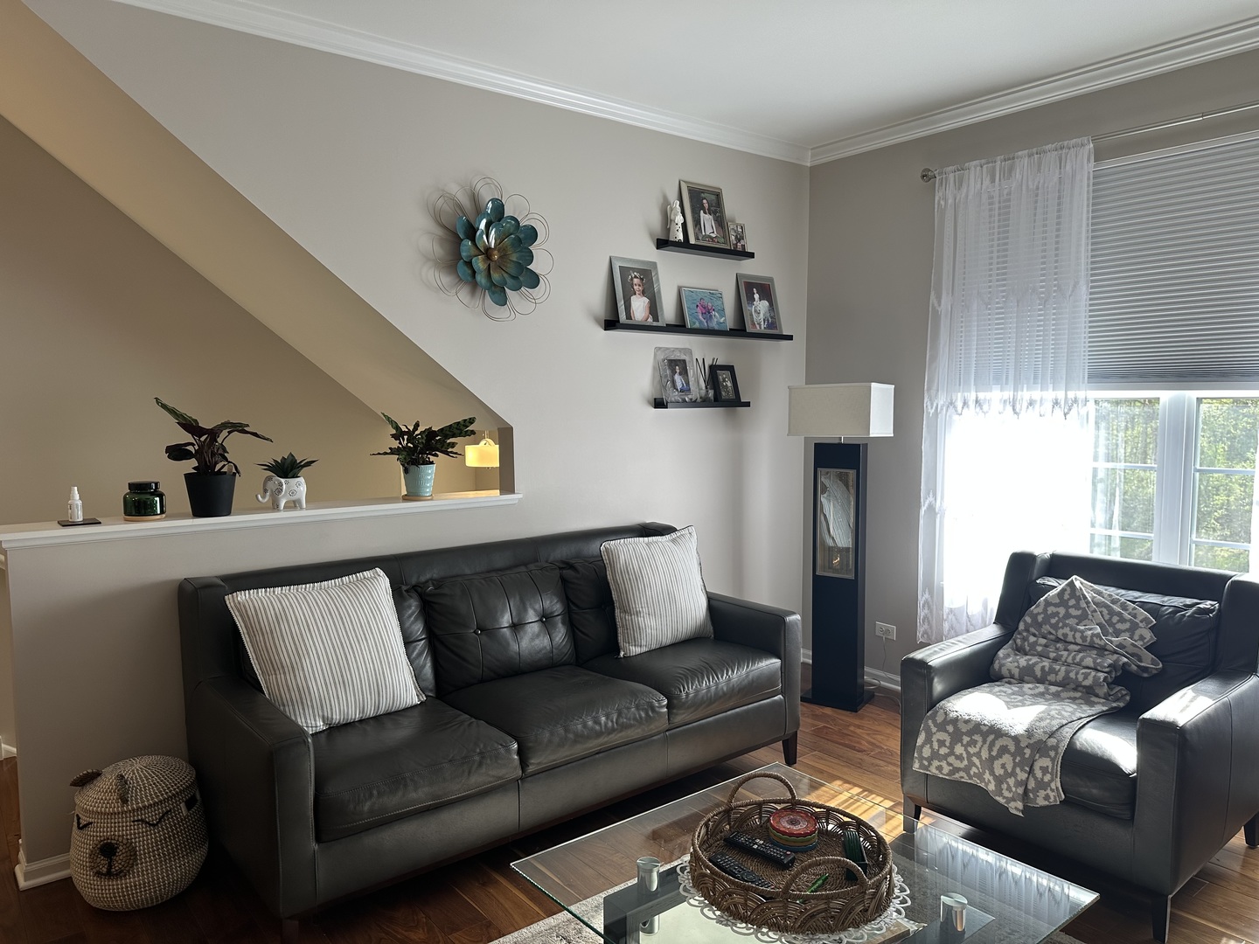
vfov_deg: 56.8
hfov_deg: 71.6
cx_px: 630
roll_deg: +0.6
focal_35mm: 24
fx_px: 873
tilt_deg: -3.9
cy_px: 472
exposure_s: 1/120
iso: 100
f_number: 1.78
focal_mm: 6.86
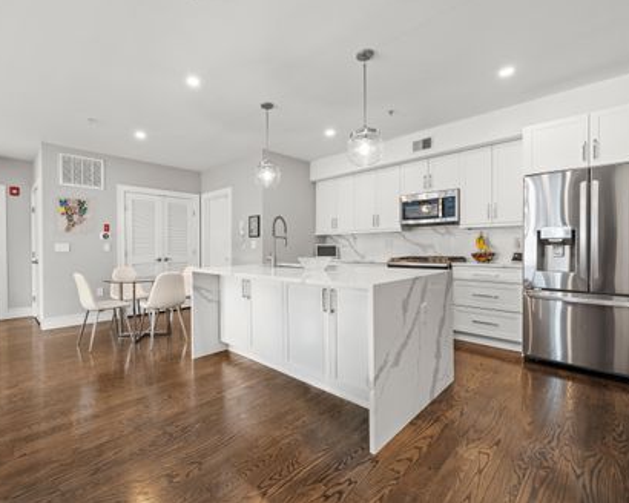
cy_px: 249
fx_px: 298
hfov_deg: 92.9
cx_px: 287
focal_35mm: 16
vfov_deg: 80.4
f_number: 8
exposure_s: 1/1.25
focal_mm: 14
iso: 250
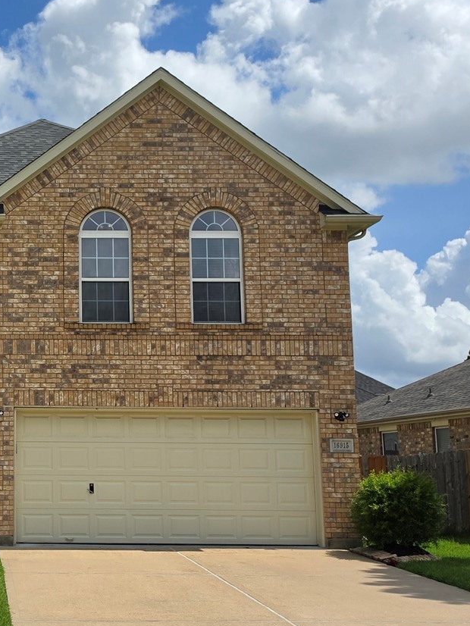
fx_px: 1031
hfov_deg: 24.4
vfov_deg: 33.8
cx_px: -11
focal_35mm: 57
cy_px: 308
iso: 40
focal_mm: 6.5
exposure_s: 1/7939
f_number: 1.4
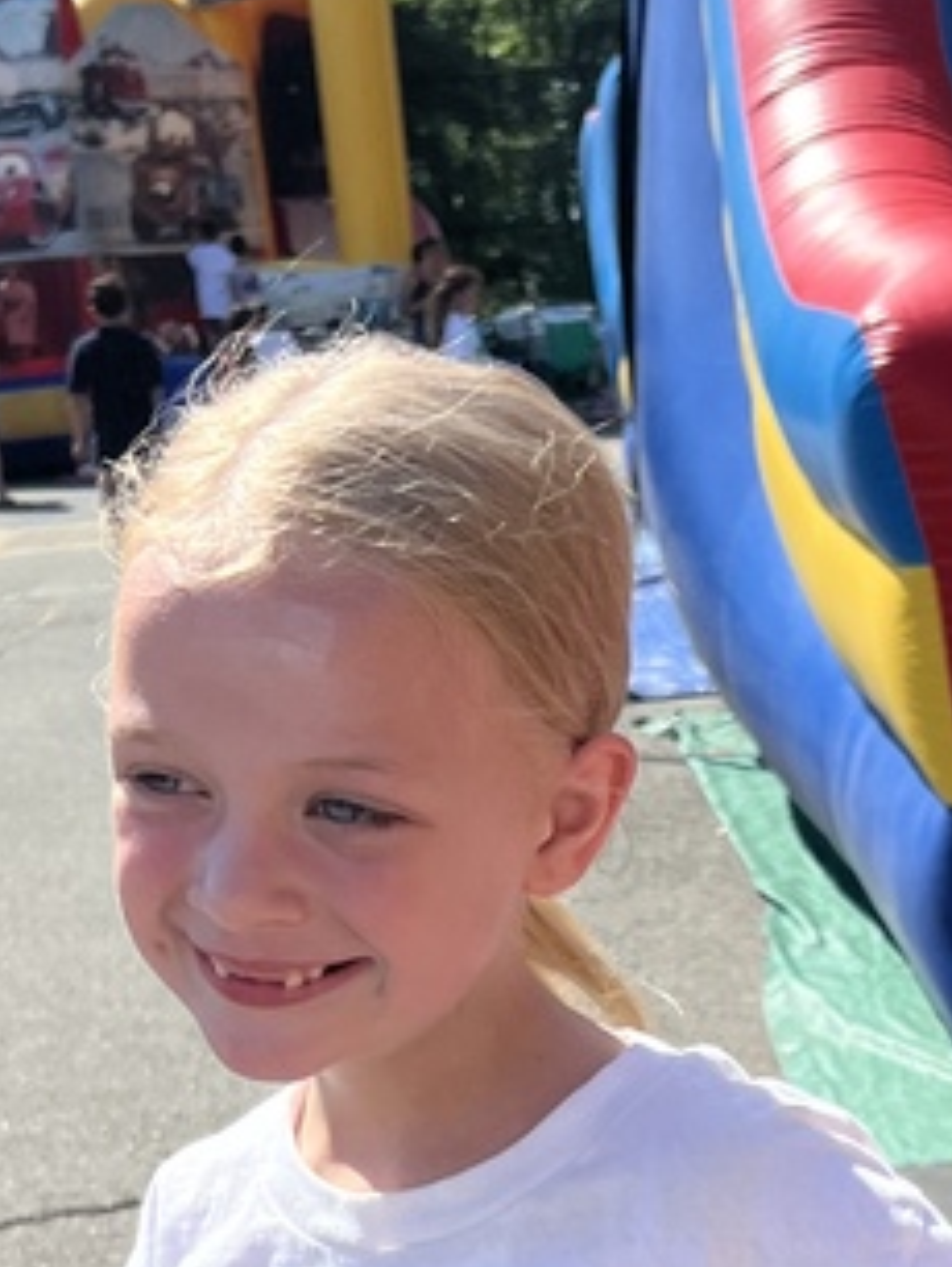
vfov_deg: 21.6
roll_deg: +11.1
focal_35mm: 87
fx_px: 3186
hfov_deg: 16.8
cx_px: 840
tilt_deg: -16.3
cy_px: 1288
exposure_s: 1/2632
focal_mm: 5.7
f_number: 1.5
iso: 50
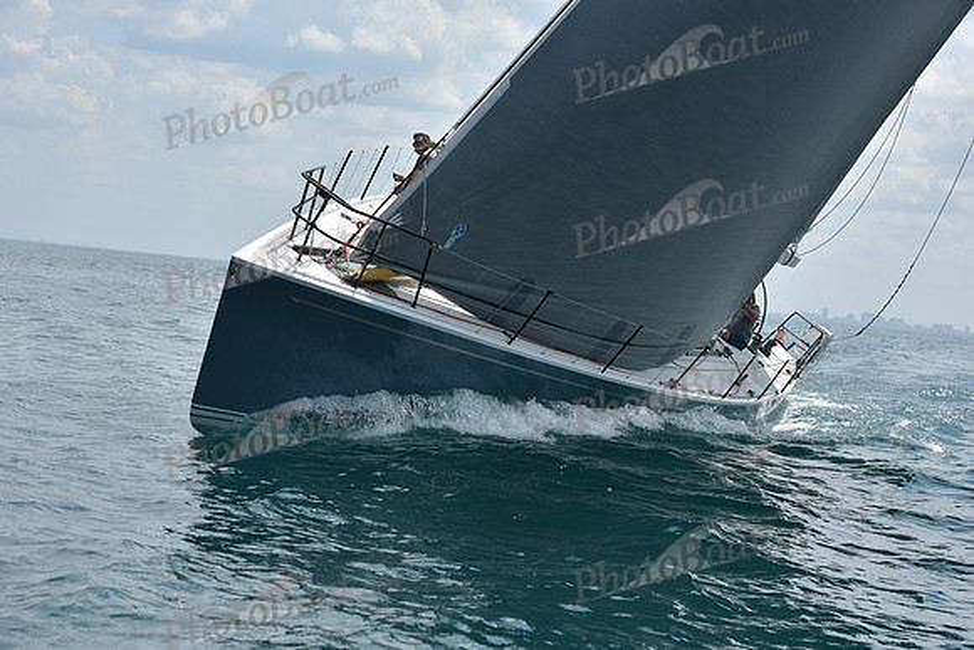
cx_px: 487
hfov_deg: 26.0
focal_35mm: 78
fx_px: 2111
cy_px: 325
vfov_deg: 17.5
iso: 250
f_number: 7.1
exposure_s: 1/1250
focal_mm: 78
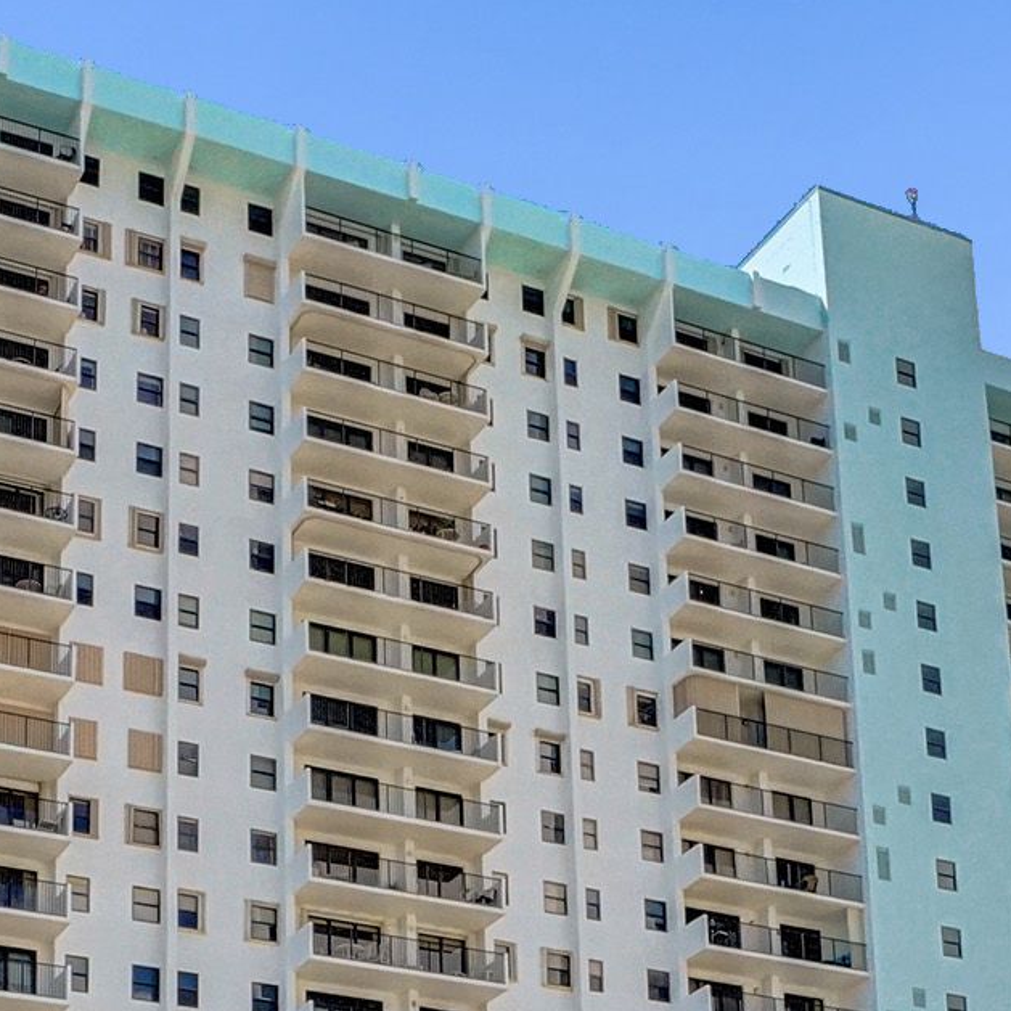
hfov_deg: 27.7
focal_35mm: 62
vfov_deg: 26.2
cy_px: 1030
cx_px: 542
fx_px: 2049
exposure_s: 1/640
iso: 1250
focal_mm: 17
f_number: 22
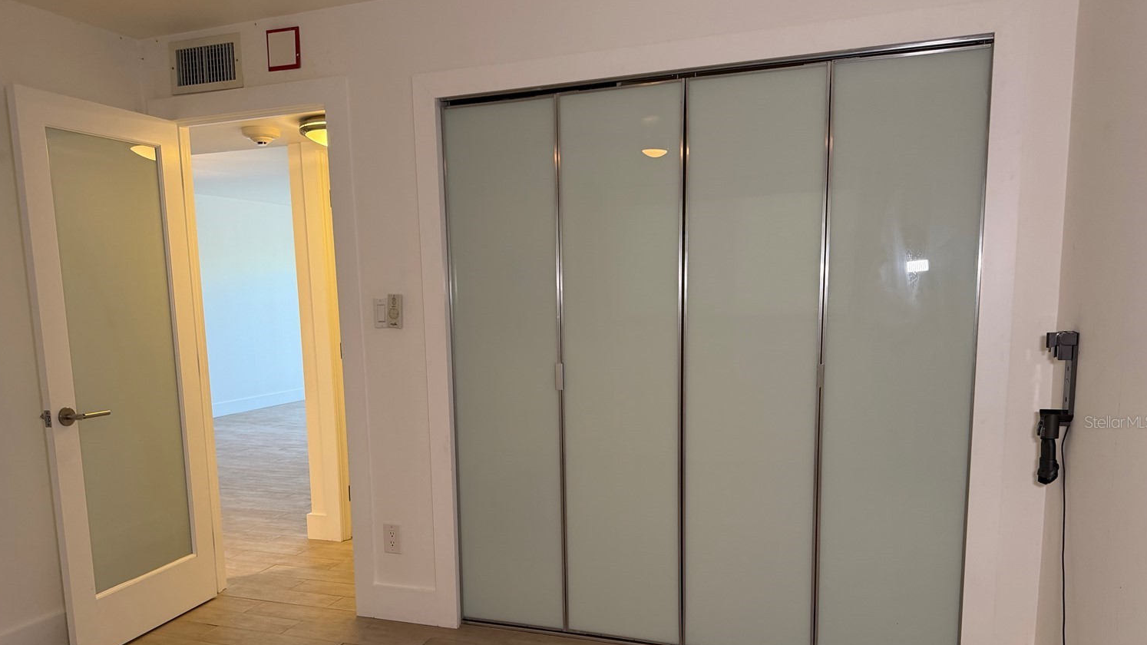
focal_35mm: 28
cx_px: 543
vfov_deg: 41.0
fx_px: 851
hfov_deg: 67.9
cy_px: 422
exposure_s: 1/84
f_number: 1.78
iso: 200
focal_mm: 6.76
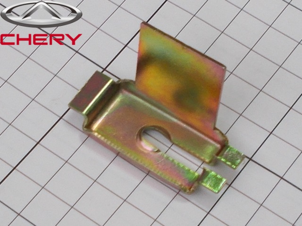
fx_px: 227
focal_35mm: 26
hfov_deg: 67.3
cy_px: 113
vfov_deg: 53.1
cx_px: 151
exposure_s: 1/30
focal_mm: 4.6
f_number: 3.2
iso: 80
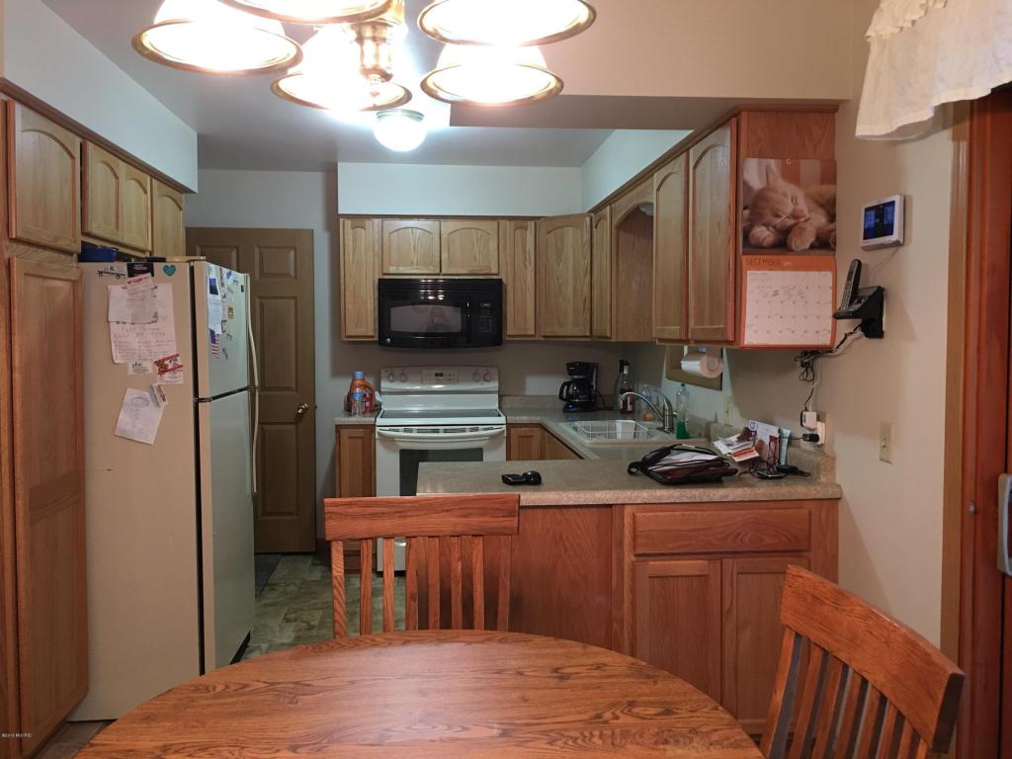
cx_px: 506
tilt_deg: -1.6
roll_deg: -0.4
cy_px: 380
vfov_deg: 48.2
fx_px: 848
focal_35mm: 29
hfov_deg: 61.7
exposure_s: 1/15
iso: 50
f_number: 2.2
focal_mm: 4.15
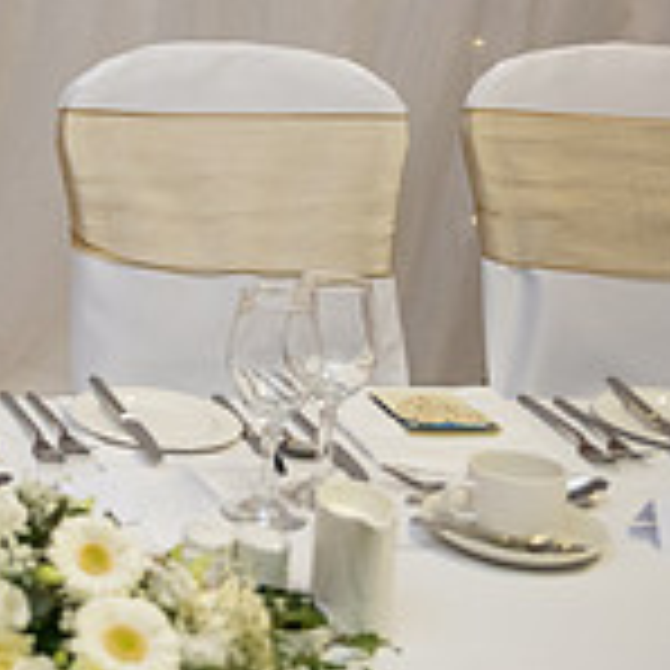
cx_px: -481
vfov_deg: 13.5
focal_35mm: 126
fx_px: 2759
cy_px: -142
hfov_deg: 12.8
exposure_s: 1/160
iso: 800
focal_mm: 38
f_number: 3.5
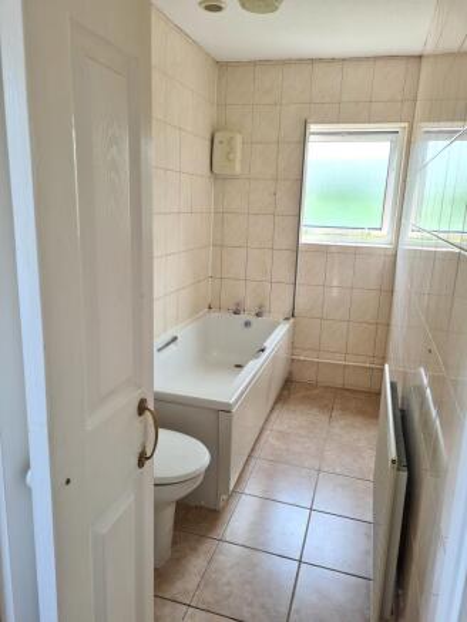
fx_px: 467
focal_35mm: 26
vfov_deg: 67.3
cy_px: 311
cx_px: 234
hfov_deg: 53.1
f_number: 1.8
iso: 64
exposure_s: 1/60
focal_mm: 5.4
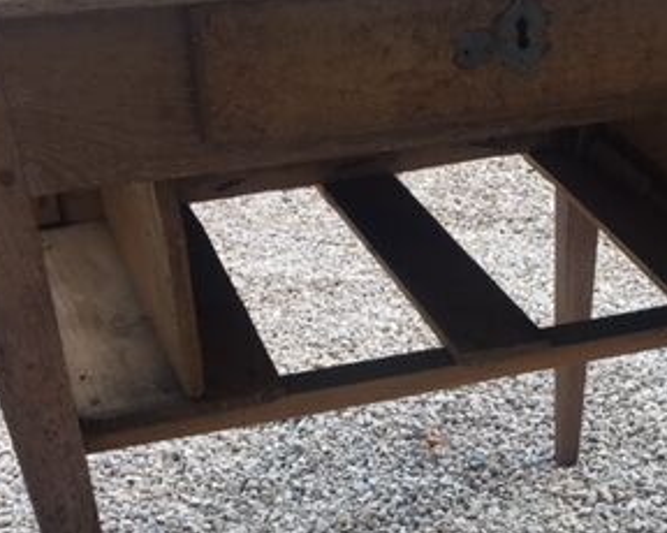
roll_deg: -0.6
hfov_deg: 29.8
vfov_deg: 23.3
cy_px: 514
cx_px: 449
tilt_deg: -37.0
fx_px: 1243
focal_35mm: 63
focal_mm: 4.15
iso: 40
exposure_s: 1/100
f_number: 2.2
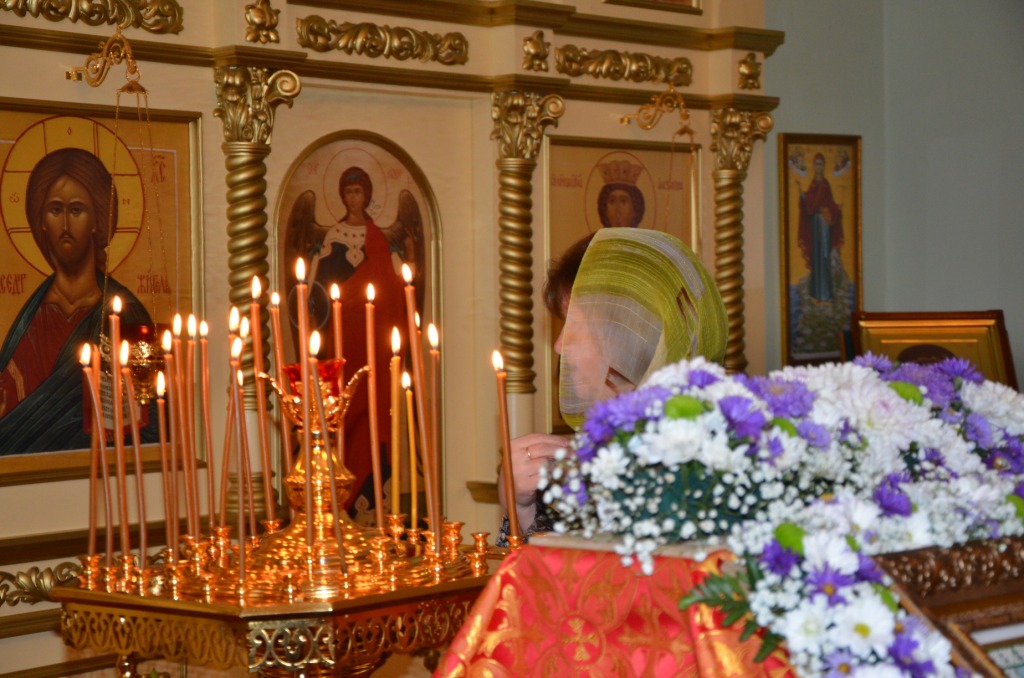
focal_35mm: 75
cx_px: 512
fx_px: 2129
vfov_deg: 18.1
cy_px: 339
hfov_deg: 27.0
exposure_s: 1/60
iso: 1000
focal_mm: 50
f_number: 5
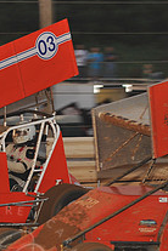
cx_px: 9
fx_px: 2646
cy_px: 167
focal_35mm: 378
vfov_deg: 5.5
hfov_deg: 3.6
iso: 800
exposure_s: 1/320
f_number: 6.3
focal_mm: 135
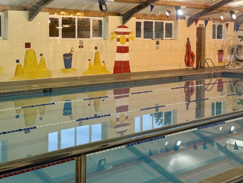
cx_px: 137
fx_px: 513
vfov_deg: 20.1
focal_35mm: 73
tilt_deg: -1.1
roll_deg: -0.4
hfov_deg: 26.7
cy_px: 52
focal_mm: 6.76
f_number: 1.78
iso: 250
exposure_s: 1/50
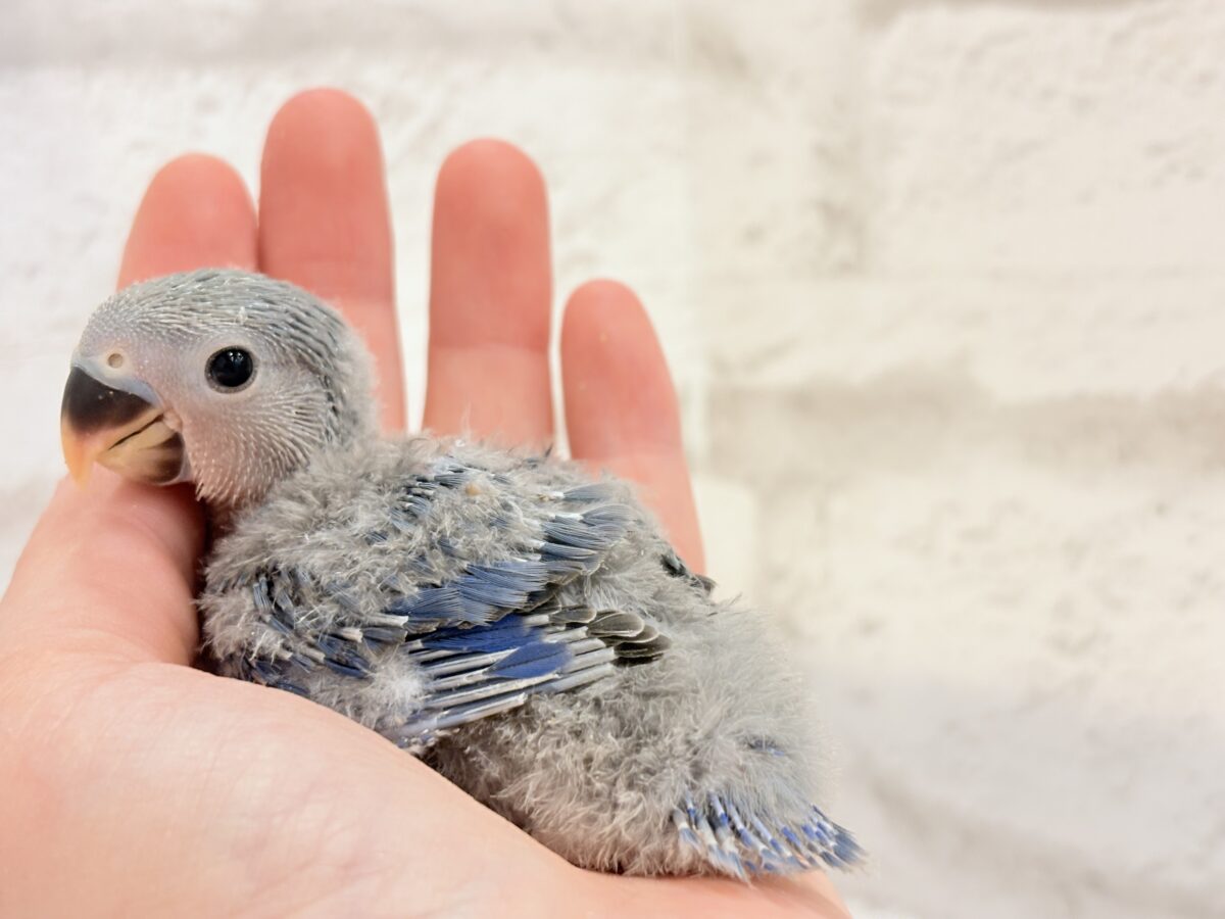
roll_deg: +5.1
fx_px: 1840
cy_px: 460
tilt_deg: -7.4
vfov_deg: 28.0
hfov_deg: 36.8
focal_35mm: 52
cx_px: 612
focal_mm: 5.96
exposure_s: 1/50
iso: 64
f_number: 1.6
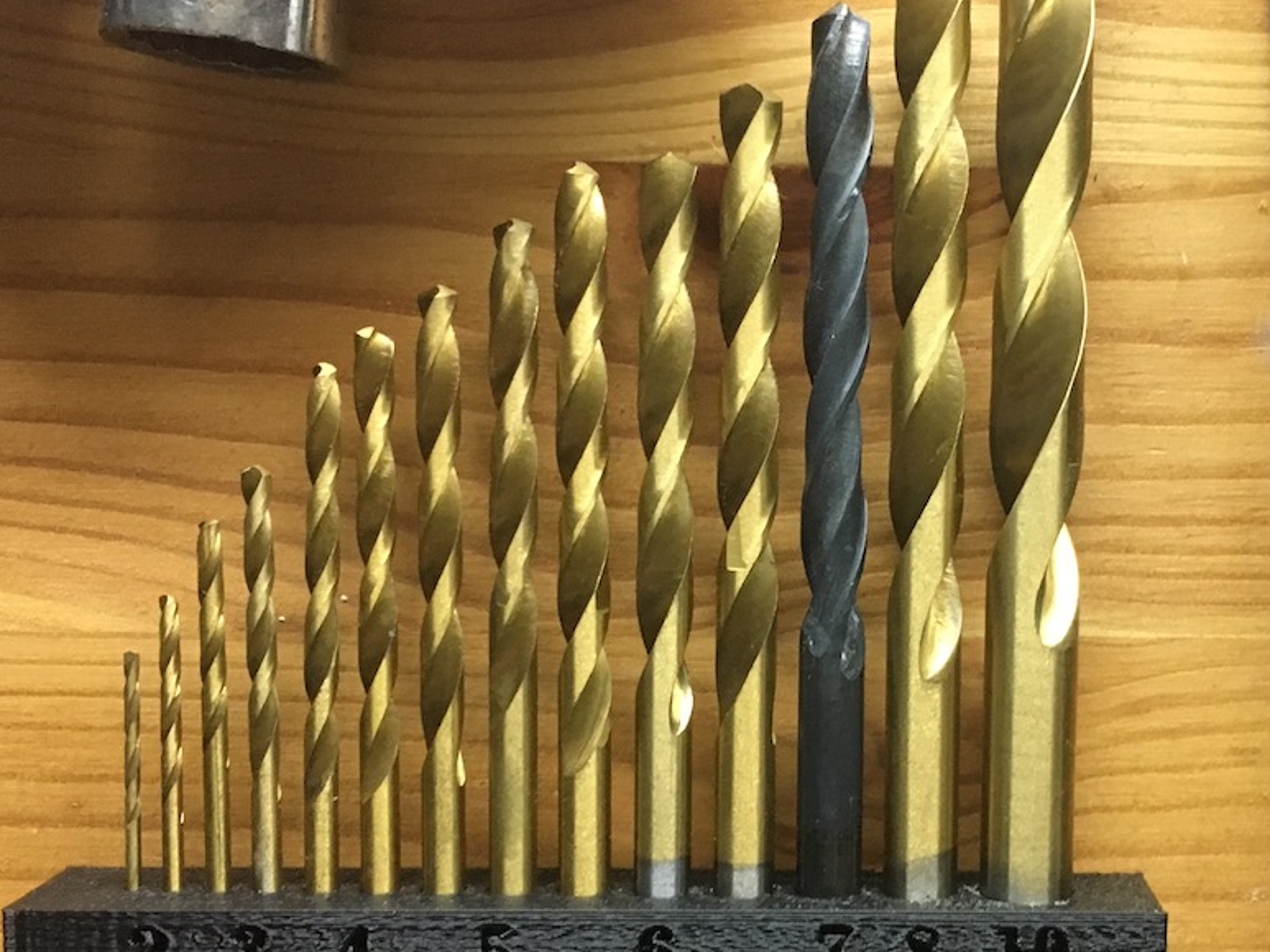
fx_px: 1761
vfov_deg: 30.2
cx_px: 933
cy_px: 538
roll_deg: -0.2
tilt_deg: -4.8
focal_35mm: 48
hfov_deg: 38.7
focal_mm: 4.15
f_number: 2.2
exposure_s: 1/25
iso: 200
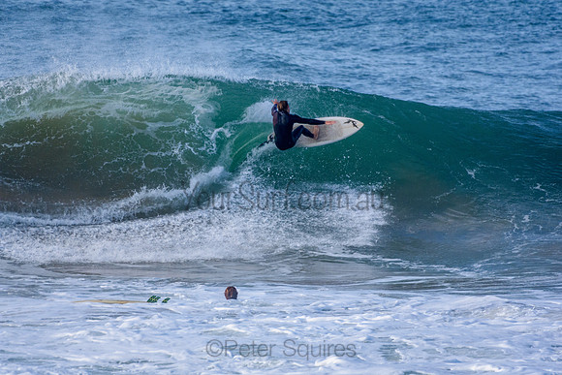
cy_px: 188
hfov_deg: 2.7
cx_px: 281
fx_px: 11711
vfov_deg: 1.8
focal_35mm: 750
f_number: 5.6
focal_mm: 500
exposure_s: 1/2000
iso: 450
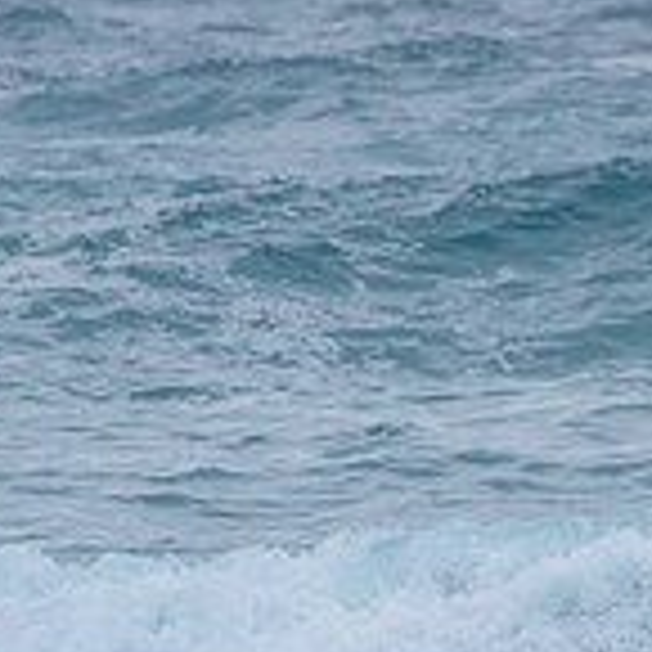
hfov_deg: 0.8
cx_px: 1276
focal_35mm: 2080
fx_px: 44324
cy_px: 658
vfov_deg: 0.8
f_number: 5.6
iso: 500
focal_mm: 500
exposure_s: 1/1250
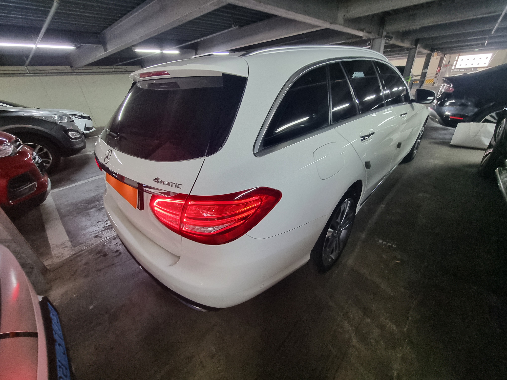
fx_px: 190
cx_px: 254
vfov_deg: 89.9
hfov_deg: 106.2
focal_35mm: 13
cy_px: 190
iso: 320
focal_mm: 2.2
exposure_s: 1/33
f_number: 2.2
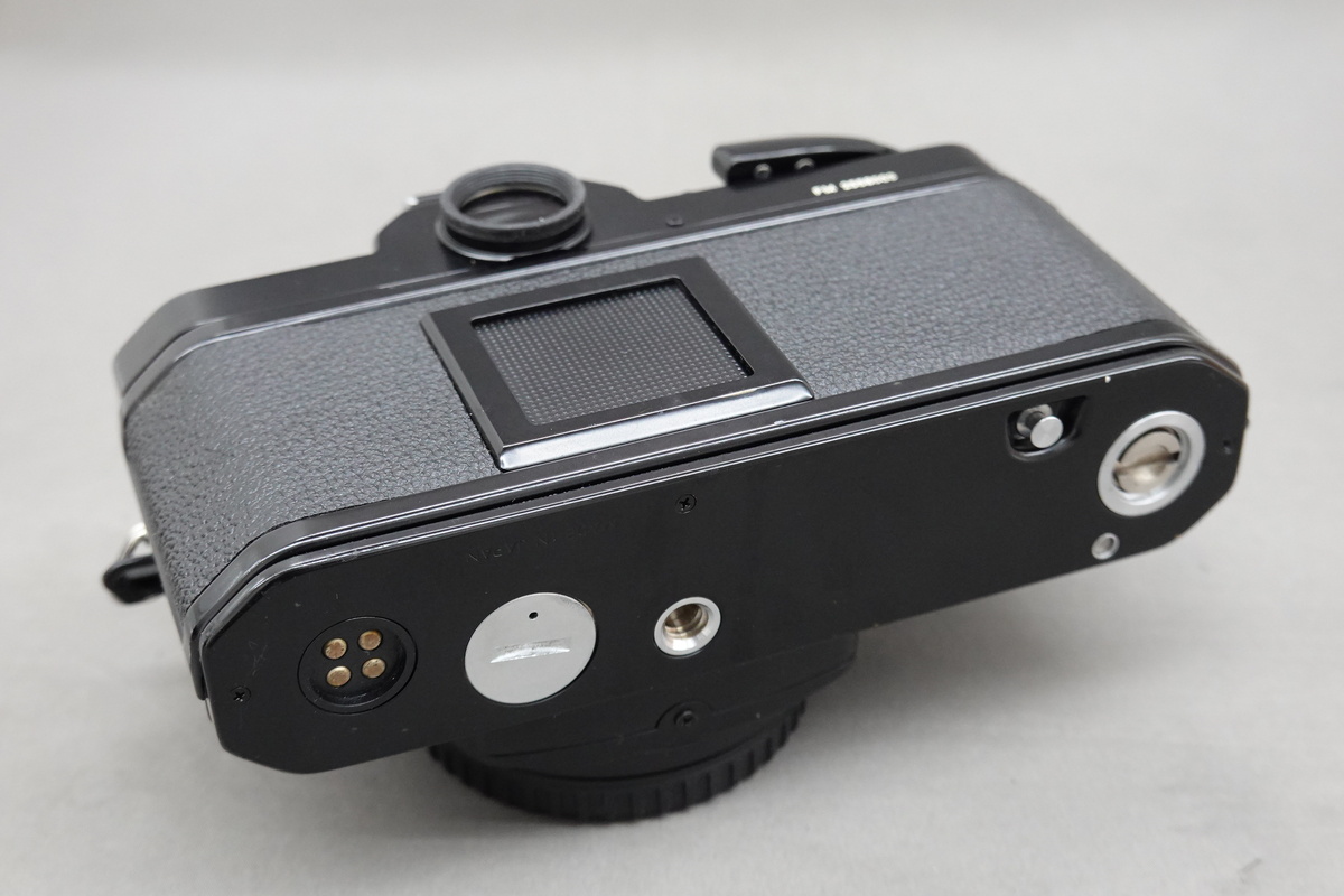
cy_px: 448
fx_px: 2128
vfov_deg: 23.8
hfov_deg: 35.1
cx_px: 672
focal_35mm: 57
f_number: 4.5
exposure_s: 1/60
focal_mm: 21.12
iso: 1250
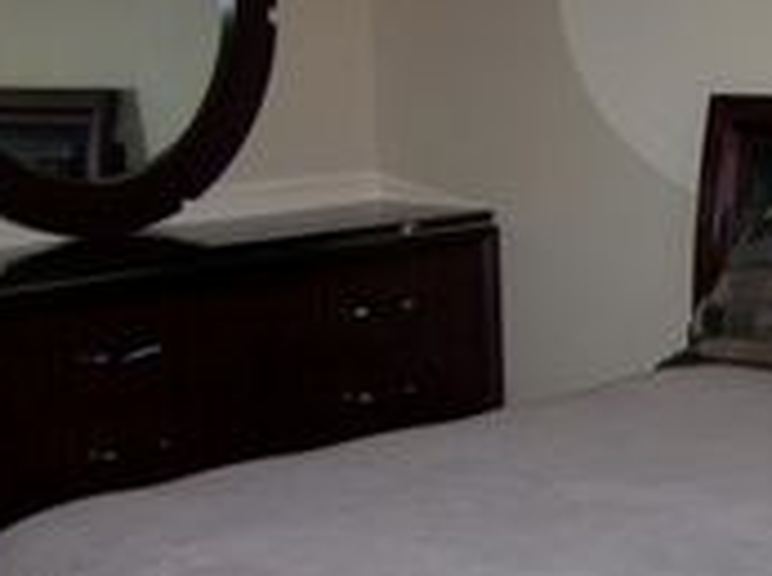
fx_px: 1803
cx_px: 696
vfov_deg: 18.0
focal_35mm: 81
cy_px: 438
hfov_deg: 23.5
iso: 80
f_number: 2.8
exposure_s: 1/60
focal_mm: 6.3
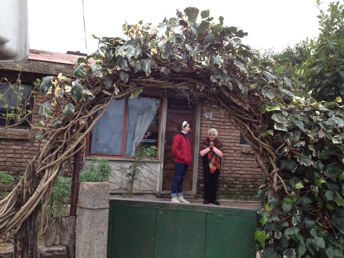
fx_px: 348
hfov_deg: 52.6
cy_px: 129
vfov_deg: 40.7
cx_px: 172
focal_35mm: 35
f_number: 2.4
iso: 80
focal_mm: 4.28
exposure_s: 1/120
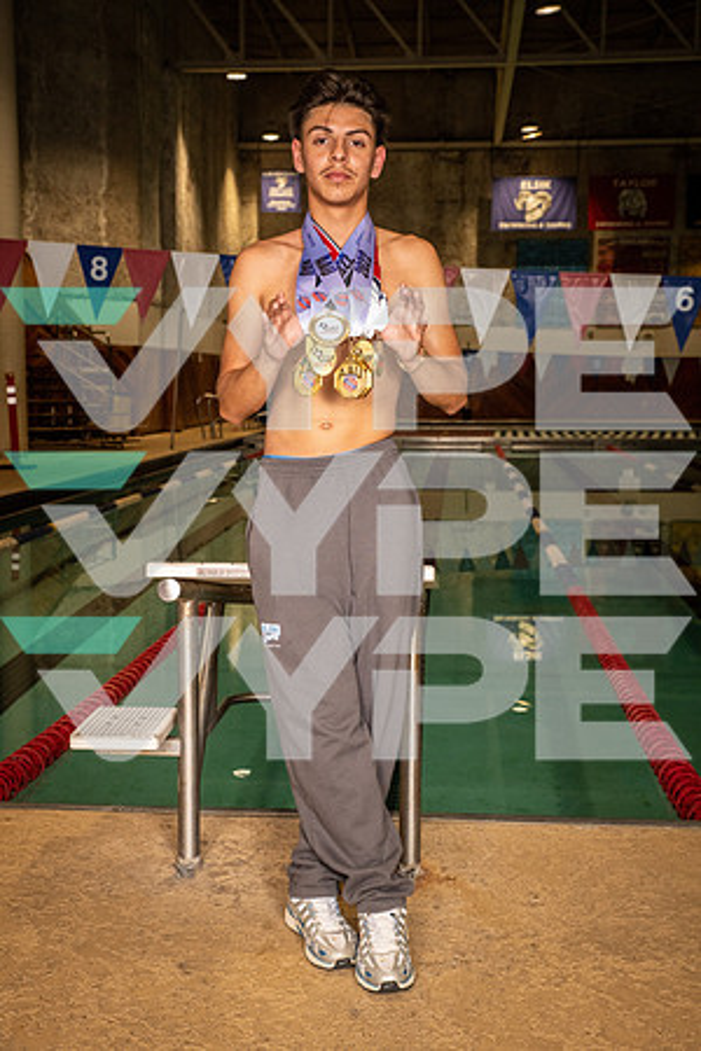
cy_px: 526
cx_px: 350
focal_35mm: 46
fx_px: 1343
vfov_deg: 42.7
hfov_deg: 29.2
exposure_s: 1/400
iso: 1000
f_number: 6.3
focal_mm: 46
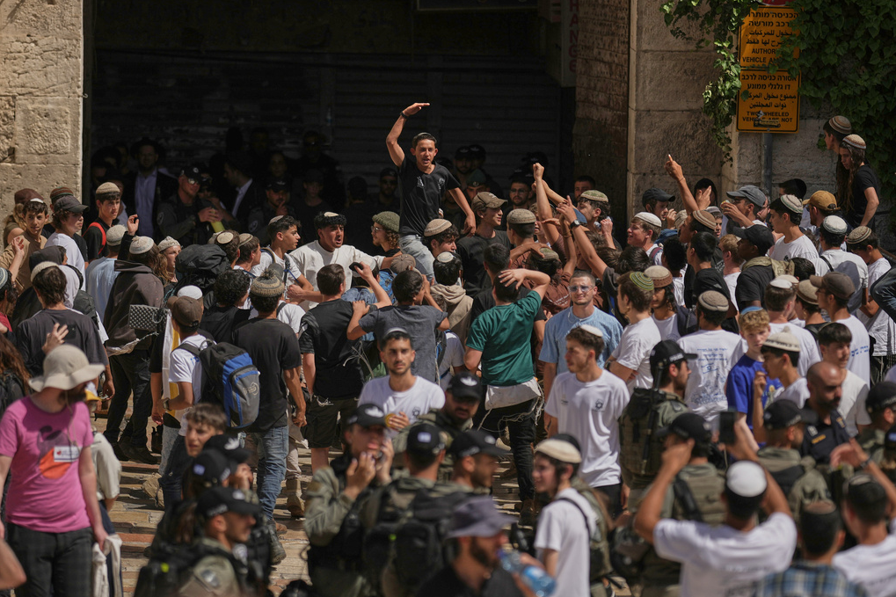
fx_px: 5051
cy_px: 298
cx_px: 448
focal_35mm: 203
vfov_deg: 6.8
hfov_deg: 10.1
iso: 100
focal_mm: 135
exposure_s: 1/12800
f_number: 1.8
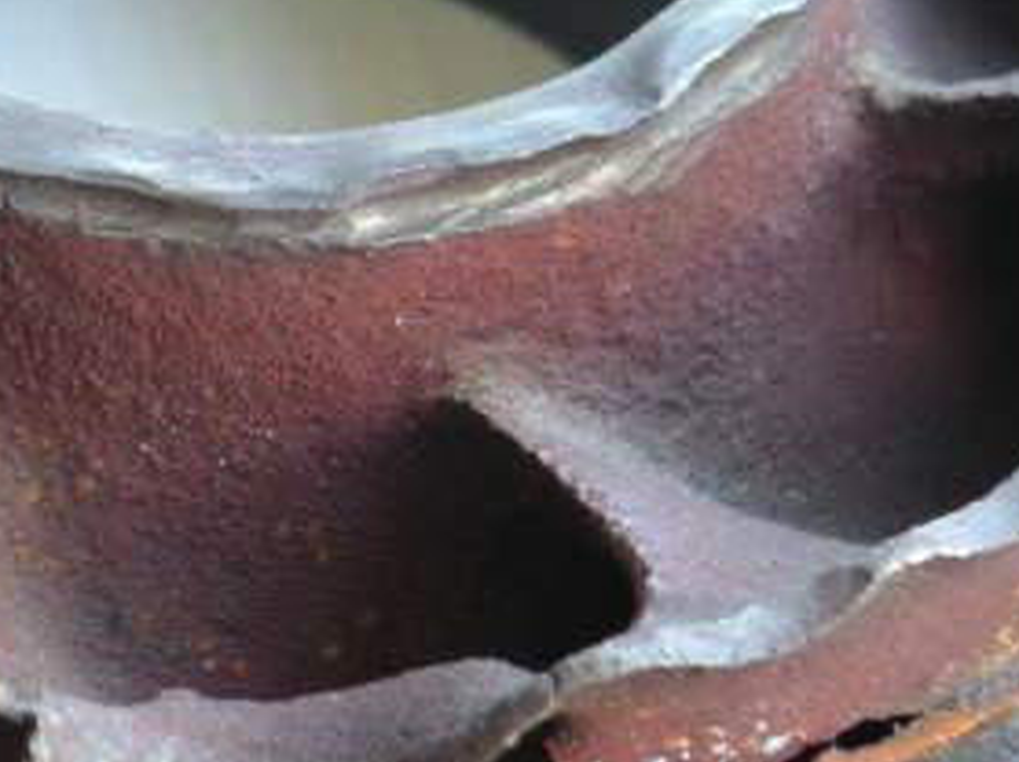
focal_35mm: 256
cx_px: 191
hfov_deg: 7.7
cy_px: 209
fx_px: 7529
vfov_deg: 5.8
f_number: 3.6
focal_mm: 17.1
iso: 100
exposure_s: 1/15
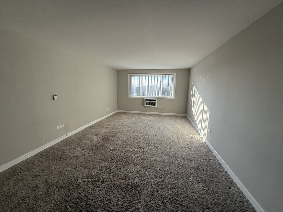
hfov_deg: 102.1
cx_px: 142
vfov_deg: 85.7
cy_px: 106
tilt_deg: -6.7
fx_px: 114
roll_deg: -1.0
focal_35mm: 14
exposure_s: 1/205
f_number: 2.2
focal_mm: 2.22
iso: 50
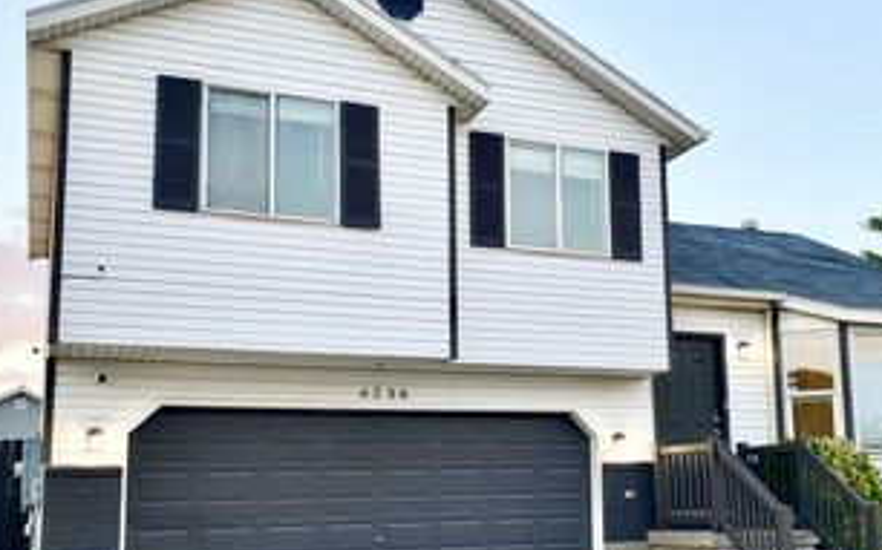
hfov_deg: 43.9
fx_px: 1081
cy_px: 350
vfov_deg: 28.4
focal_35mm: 45
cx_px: 562
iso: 64
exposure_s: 1/122
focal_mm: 4.25
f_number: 1.8
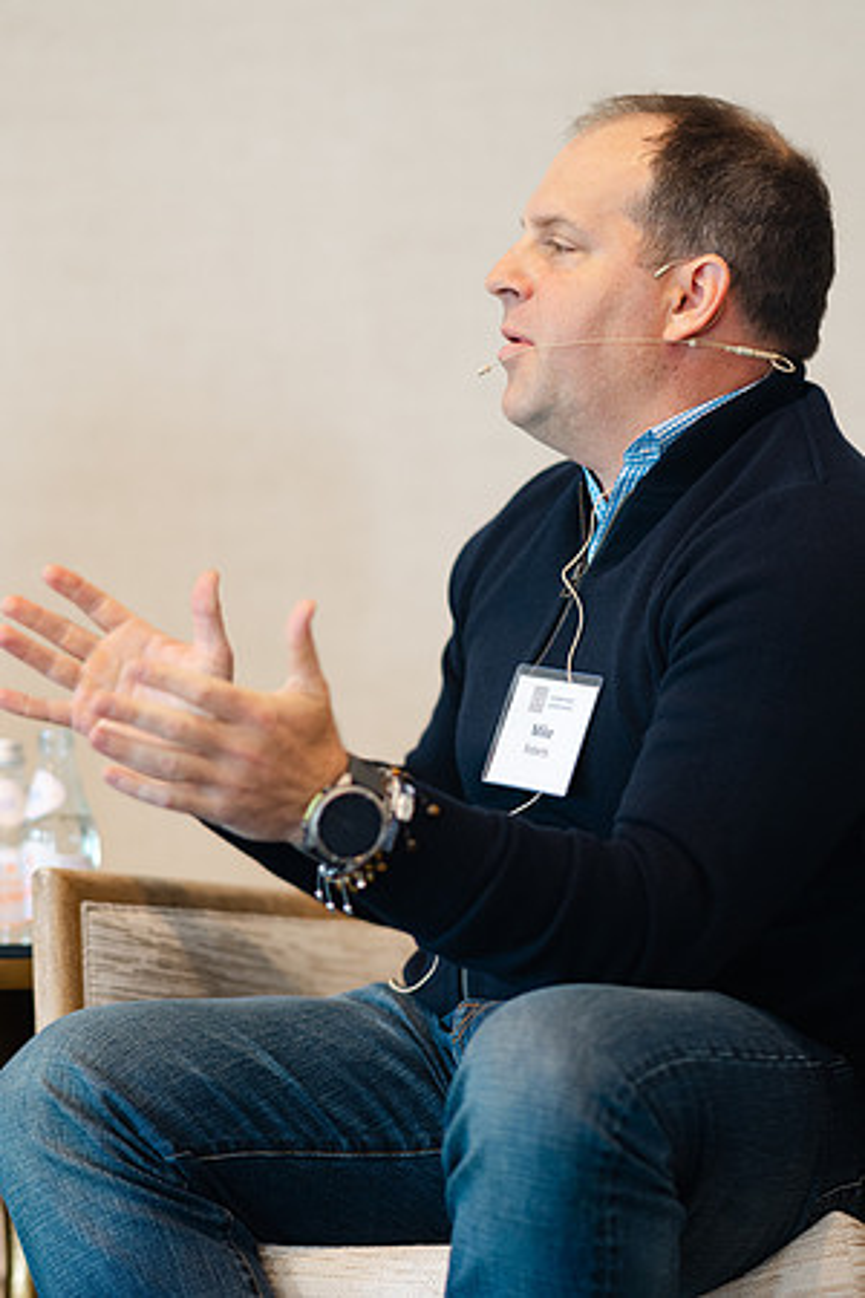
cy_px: 649
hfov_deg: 8.7
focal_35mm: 157
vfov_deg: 13.1
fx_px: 5658
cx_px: 432
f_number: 1.8
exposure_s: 1/125
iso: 500
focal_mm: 105
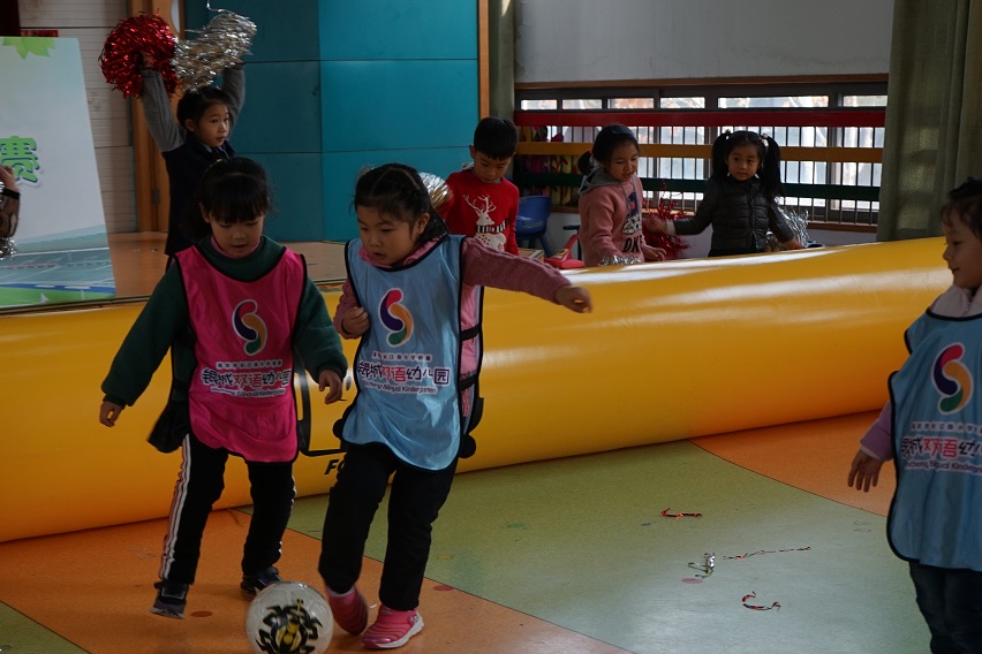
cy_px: 423
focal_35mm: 62
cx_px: 377
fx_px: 1691
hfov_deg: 32.3
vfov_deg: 21.8
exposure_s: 1/160
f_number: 4.5
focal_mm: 44
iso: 320
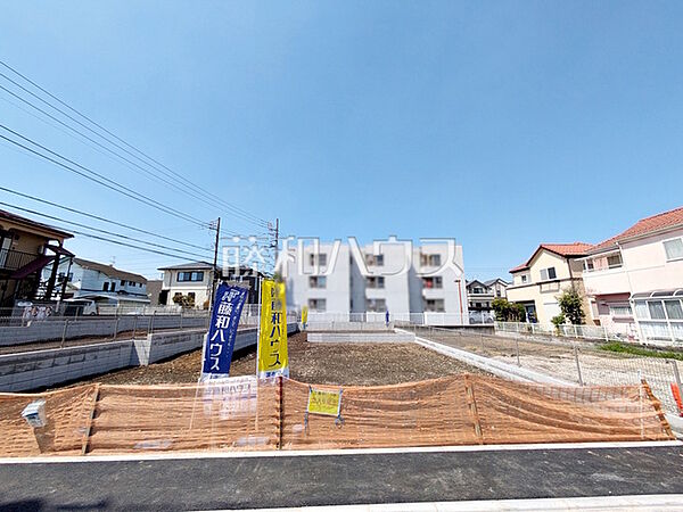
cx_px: 342
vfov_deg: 85.7
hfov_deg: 102.1
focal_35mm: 14
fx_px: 276
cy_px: 256
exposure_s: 1/1887
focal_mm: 1.83
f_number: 2.2
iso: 45
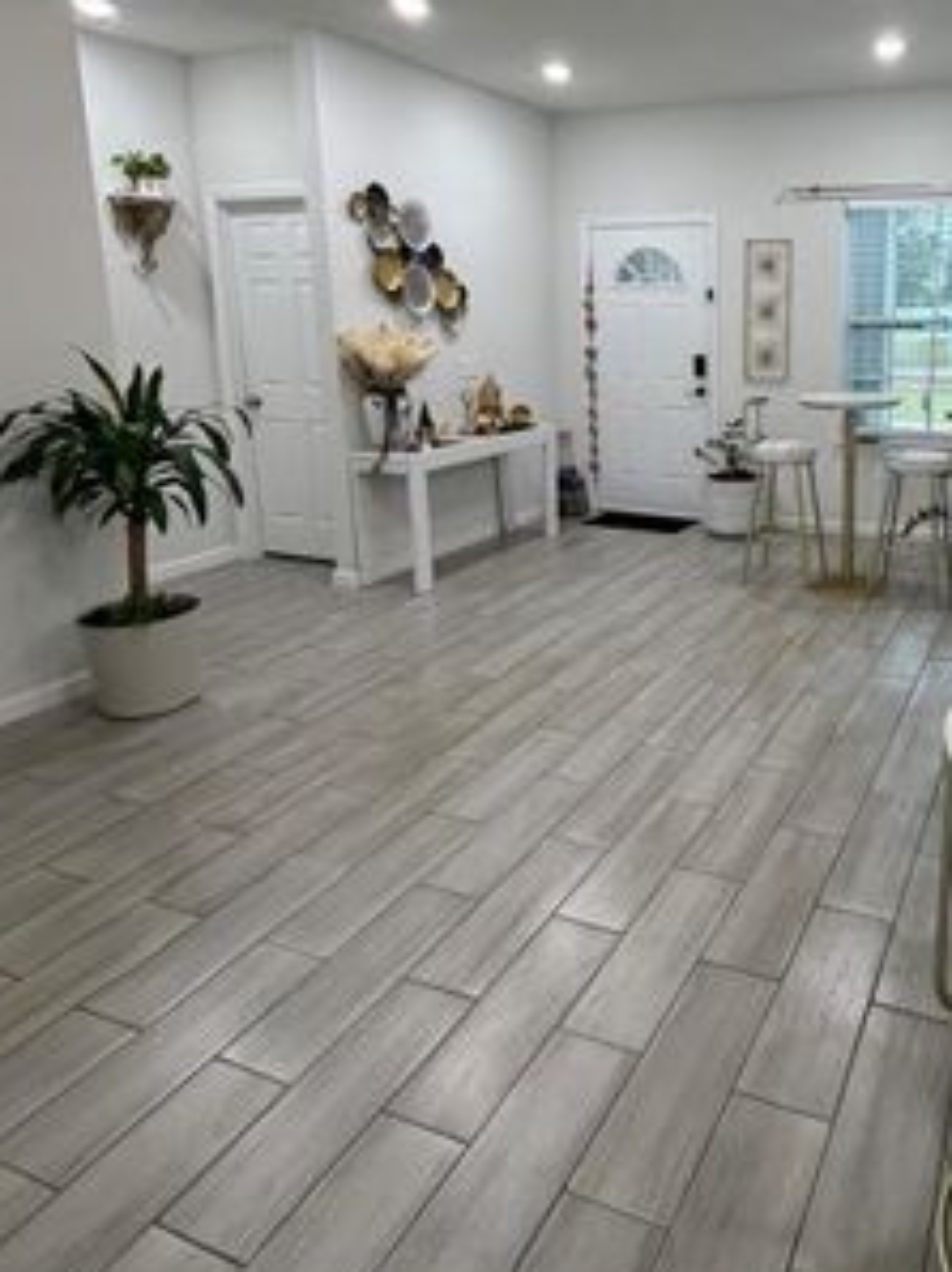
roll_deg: -0.3
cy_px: 487
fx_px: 918
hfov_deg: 51.8
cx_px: 745
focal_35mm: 25
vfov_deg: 68.5
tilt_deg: -11.4
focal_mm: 2.22
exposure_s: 1/120
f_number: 2.2
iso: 320
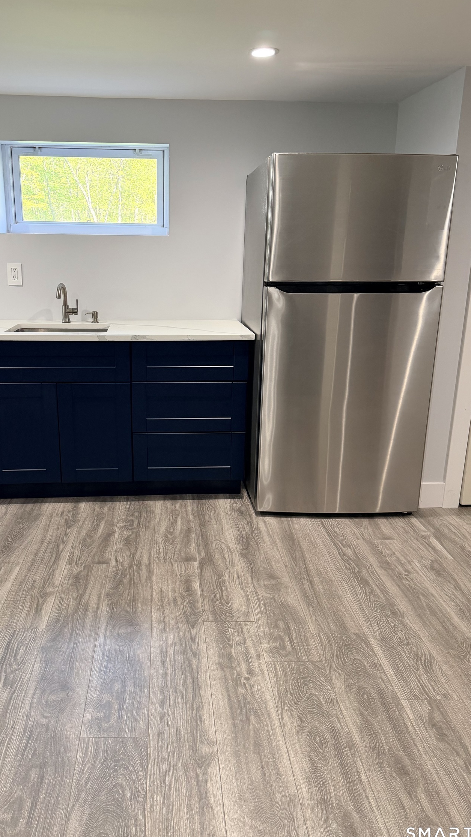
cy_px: 415
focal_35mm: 27
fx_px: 599
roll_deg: -0.1
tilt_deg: -16.2
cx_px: 182
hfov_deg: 42.6
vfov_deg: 69.9
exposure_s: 1/120
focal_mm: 6.76
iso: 320
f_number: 1.78
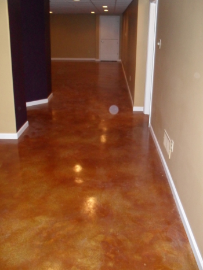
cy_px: 134
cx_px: 99
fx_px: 282
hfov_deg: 39.6
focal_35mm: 36
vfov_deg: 51.4
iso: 400
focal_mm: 6.3
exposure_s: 1/45
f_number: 3.2
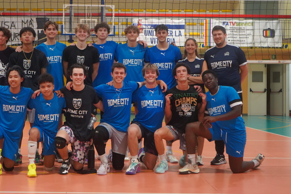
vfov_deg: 20.3
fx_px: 542
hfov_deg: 29.8
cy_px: 75
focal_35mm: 67
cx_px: 89
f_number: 4.5
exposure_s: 1/160
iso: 6400
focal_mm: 44
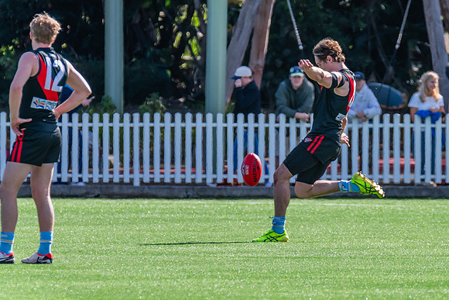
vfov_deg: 2.0
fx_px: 8649
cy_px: 92
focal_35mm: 693
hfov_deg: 3.0
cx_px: 351
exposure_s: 1/1000
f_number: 10
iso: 800
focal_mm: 440
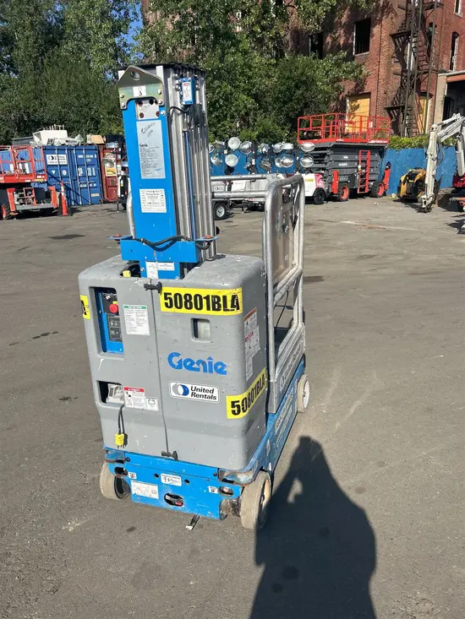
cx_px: 232
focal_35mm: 26
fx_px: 466
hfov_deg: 53.1
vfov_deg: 67.3
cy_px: 310
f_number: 1.5
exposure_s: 1/4630
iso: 50
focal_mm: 5.7
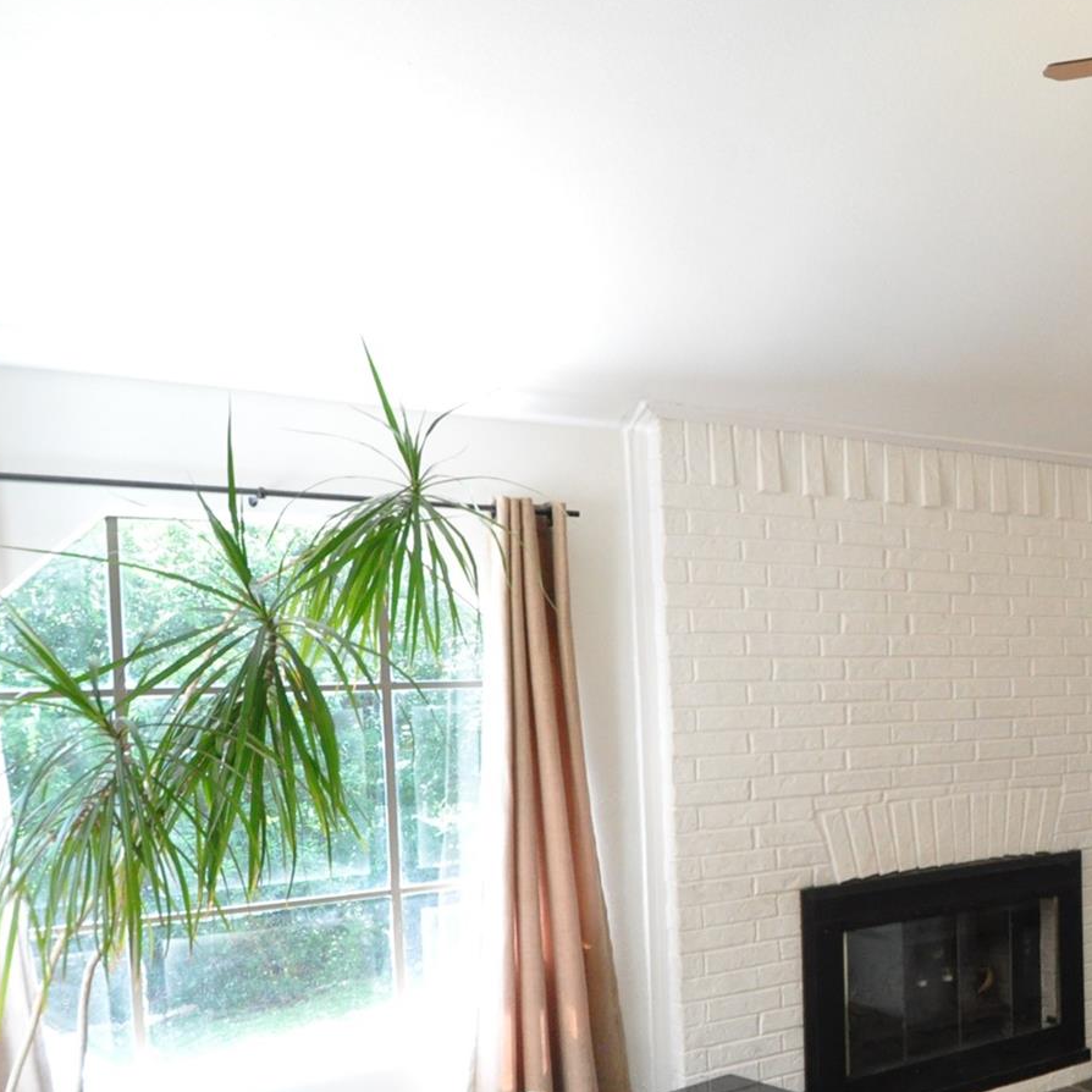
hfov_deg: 39.4
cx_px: 1175
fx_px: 1249
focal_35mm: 35
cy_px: 734
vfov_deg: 46.4
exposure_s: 1/80
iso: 2000
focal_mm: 12
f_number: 7.1
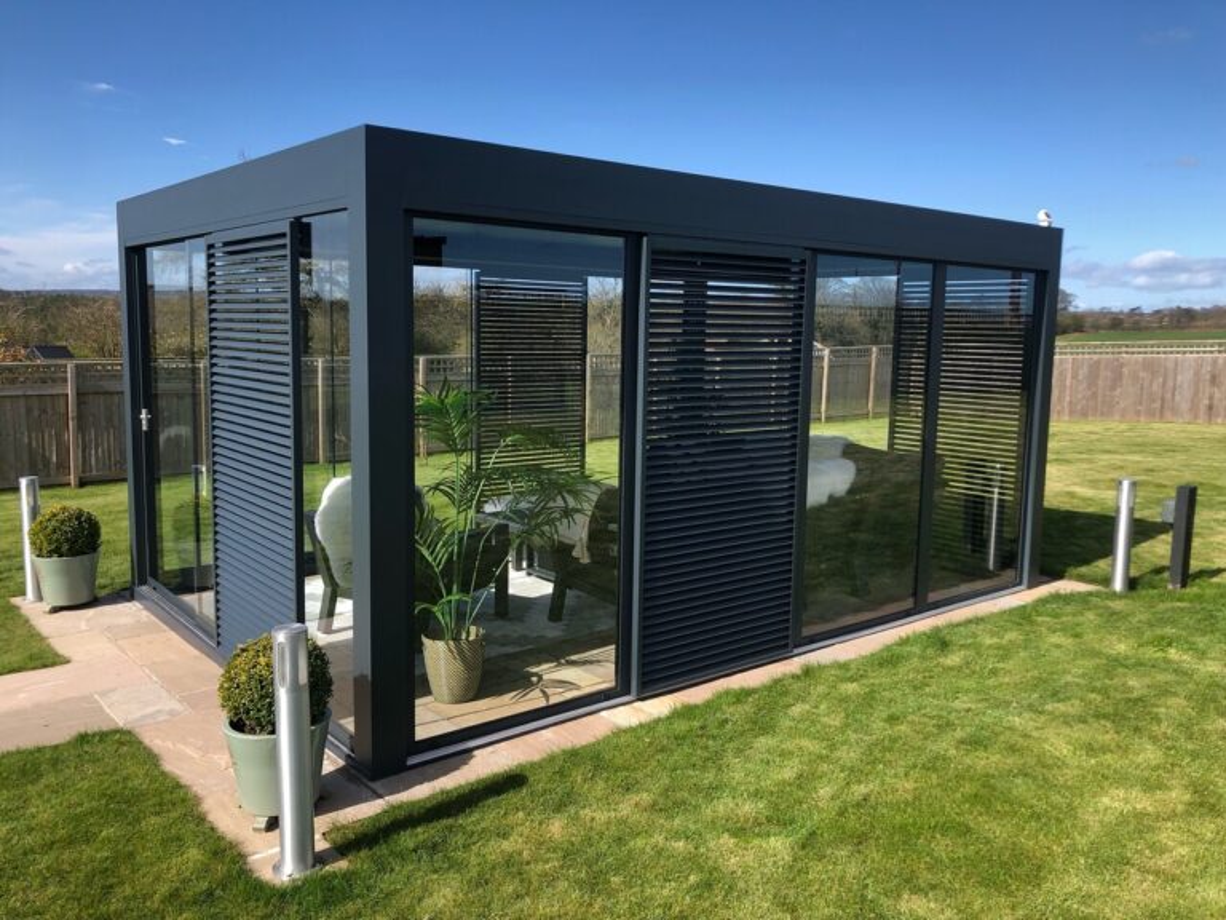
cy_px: 460
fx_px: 992
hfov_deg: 63.4
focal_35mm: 28
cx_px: 613
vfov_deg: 49.7
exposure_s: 1/1043
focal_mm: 3.99
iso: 20
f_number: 1.8
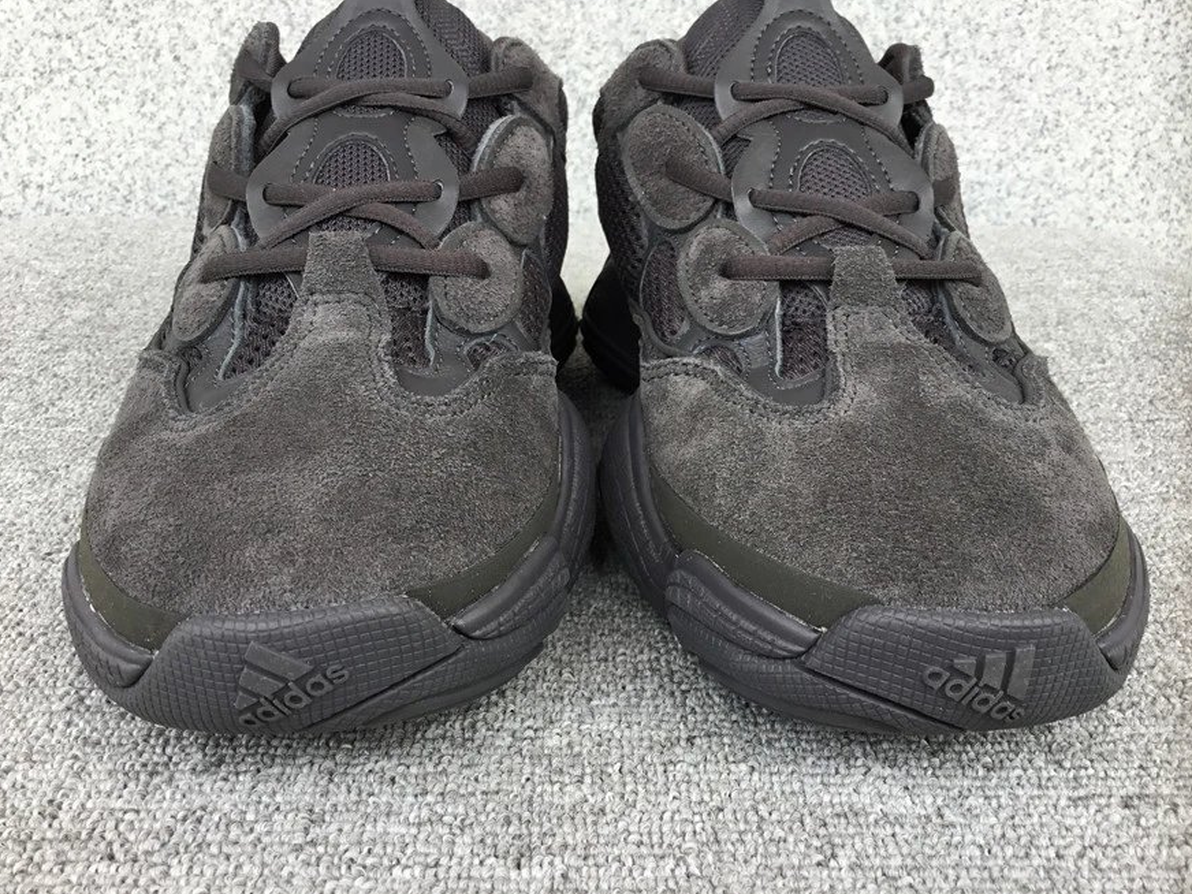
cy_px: 435
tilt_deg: -23.7
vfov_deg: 44.2
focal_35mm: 32
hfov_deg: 56.8
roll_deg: -0.5
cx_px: 611
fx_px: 1102
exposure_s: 1/115
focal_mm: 3.3
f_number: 2.4
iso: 25
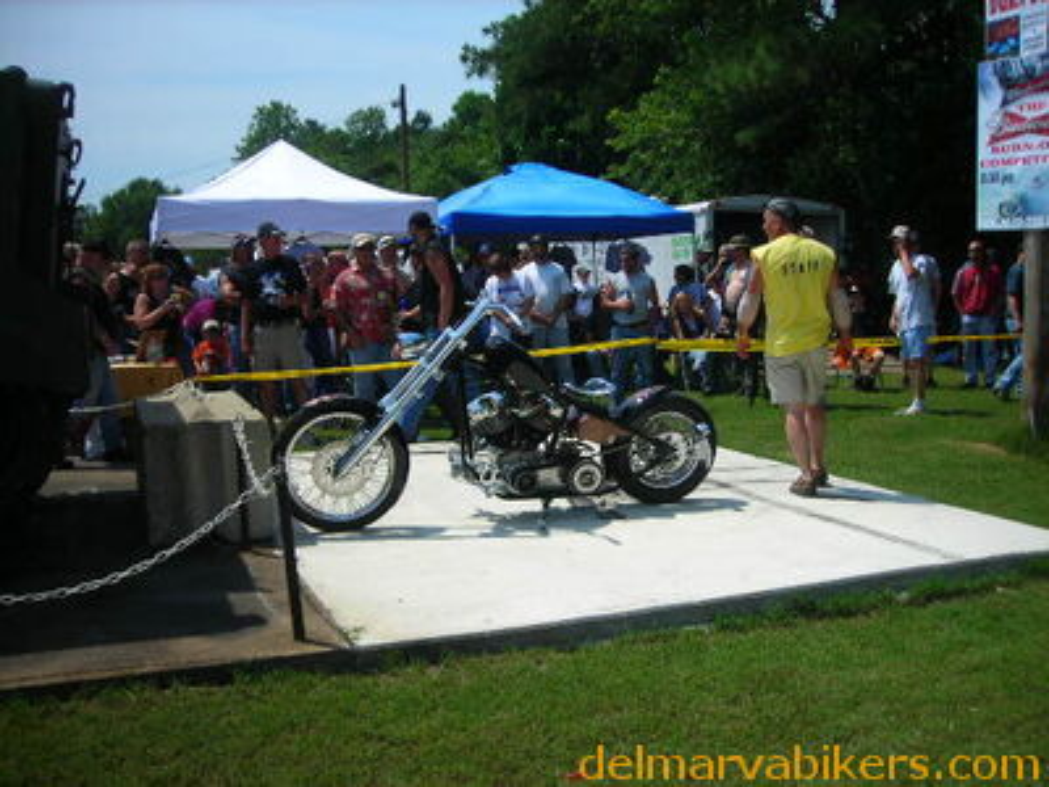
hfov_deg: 49.0
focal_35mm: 38
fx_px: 1152
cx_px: 524
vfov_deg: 37.7
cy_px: 394
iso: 50
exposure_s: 1/250
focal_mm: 6.3
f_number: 6.4
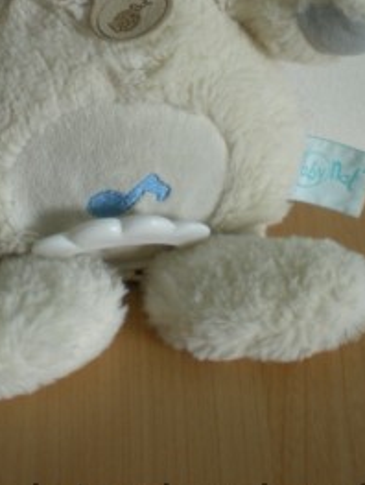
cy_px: 63
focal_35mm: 75
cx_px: 111
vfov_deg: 25.3
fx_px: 1052
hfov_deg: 19.6
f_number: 3.1
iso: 167
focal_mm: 6.3
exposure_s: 1/58.7
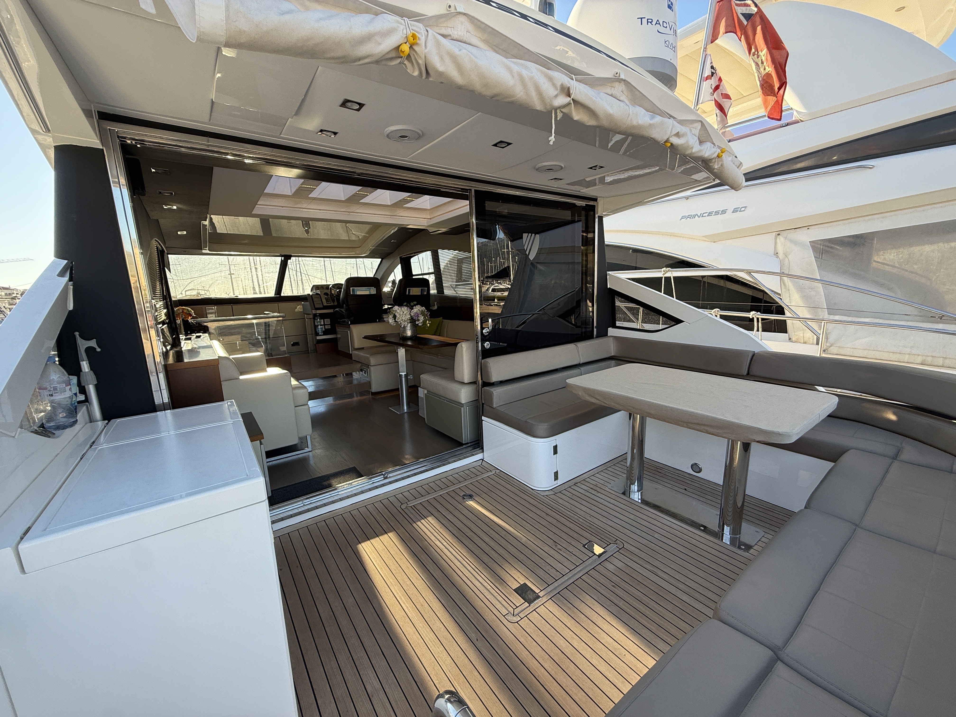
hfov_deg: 102.1
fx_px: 387
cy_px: 358
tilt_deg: -9.4
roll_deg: +3.1
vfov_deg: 85.7
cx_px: 478
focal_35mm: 14
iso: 64
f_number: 2.2
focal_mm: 2.22
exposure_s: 1/241
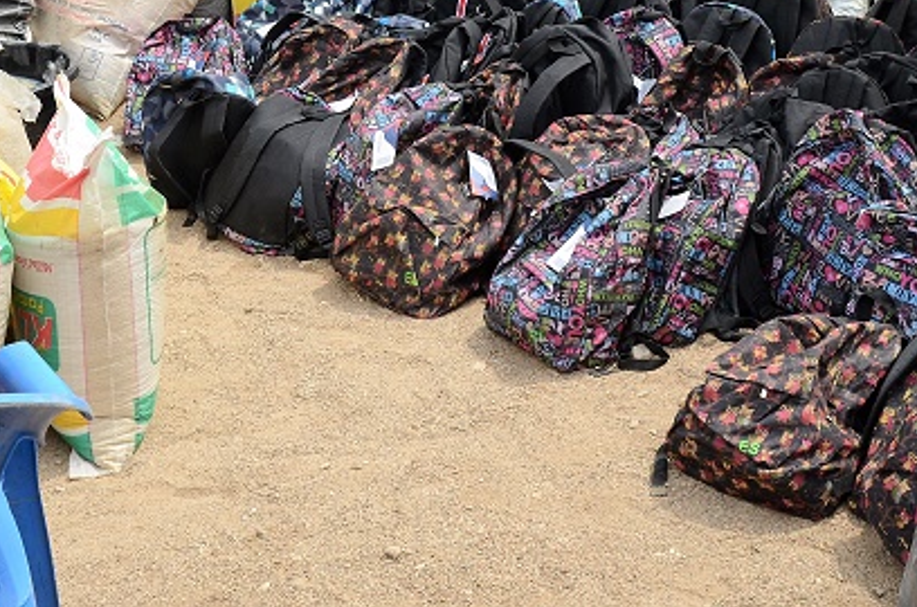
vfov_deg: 21.2
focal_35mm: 61
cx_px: 520
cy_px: -31
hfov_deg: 32.9
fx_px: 1550
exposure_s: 1/200
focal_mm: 18
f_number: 7.1
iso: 100
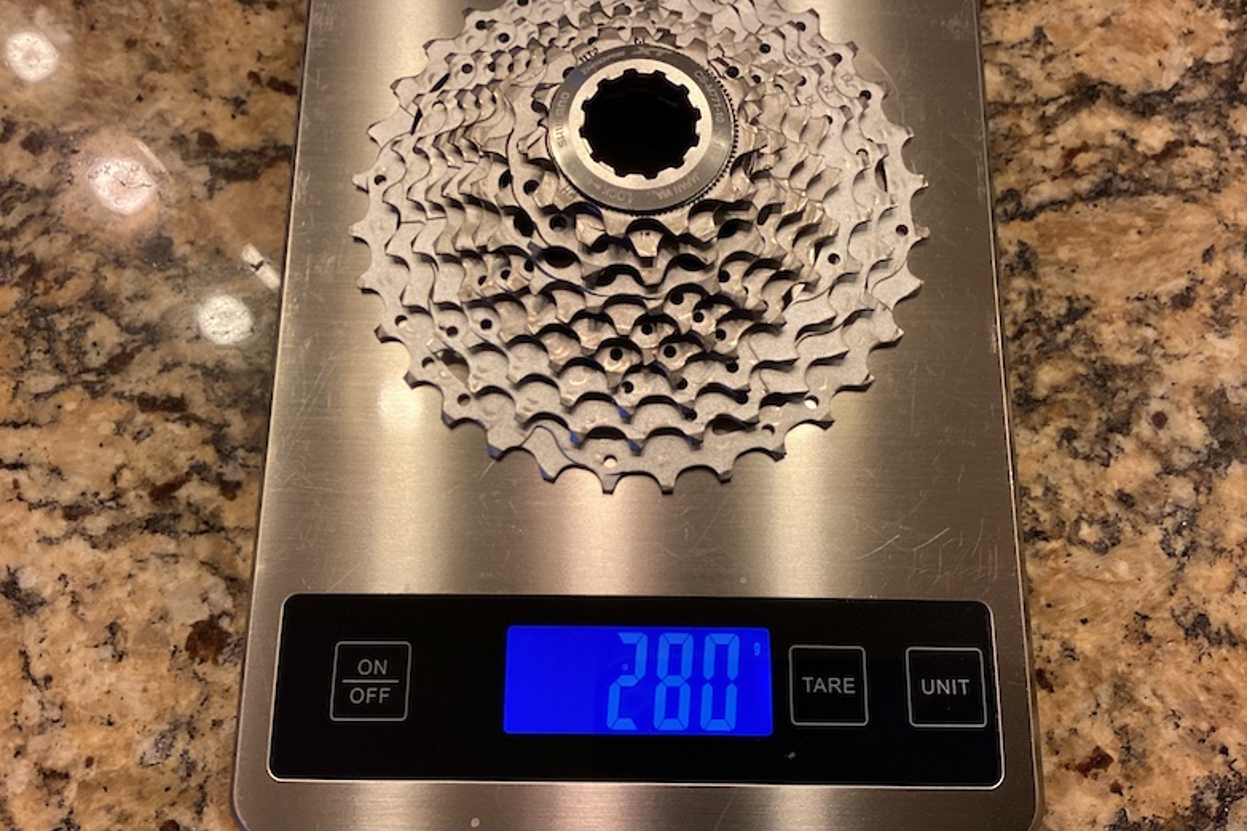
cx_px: 630
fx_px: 1143
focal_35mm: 33
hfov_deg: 57.2
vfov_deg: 39.9
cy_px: 365
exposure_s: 1/120
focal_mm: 3.3
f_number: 2.4
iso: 64
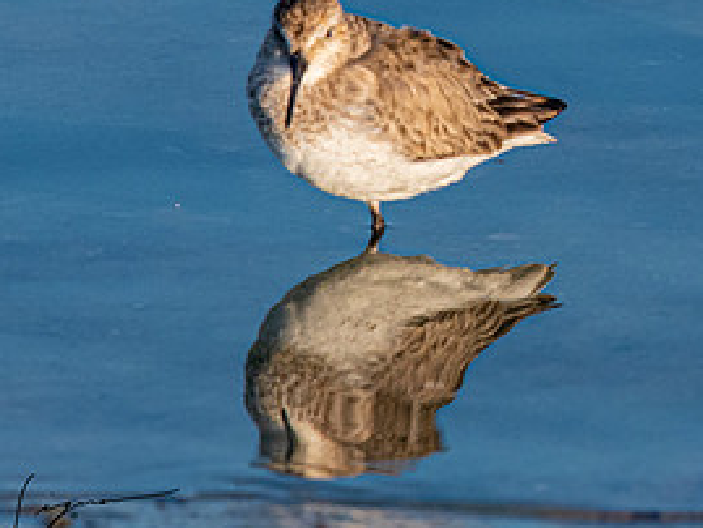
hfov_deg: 1.3
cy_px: -266
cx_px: 984
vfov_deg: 1.0
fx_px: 31452
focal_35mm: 1548
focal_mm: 300
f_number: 5.6
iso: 500
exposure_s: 1/2000
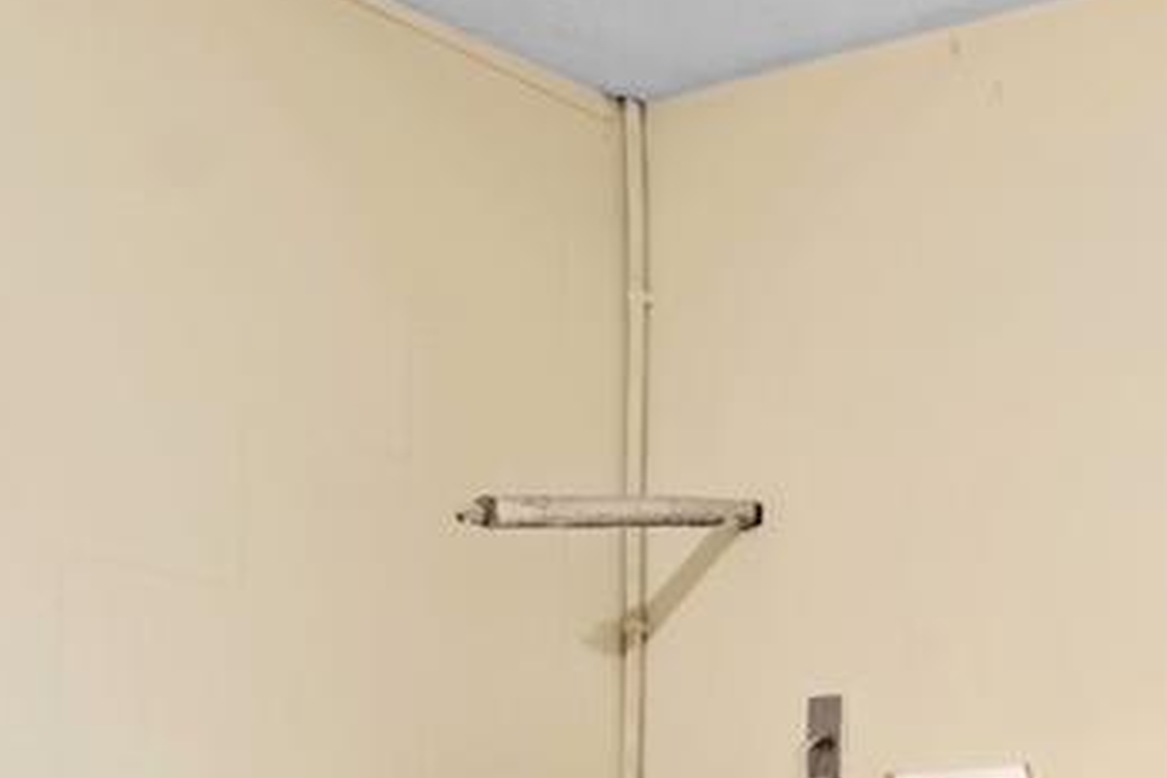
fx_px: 2237
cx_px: 1915
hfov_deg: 22.1
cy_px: 1170
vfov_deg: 17.7
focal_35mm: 69
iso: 250
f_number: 9
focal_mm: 10
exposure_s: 1/1.67
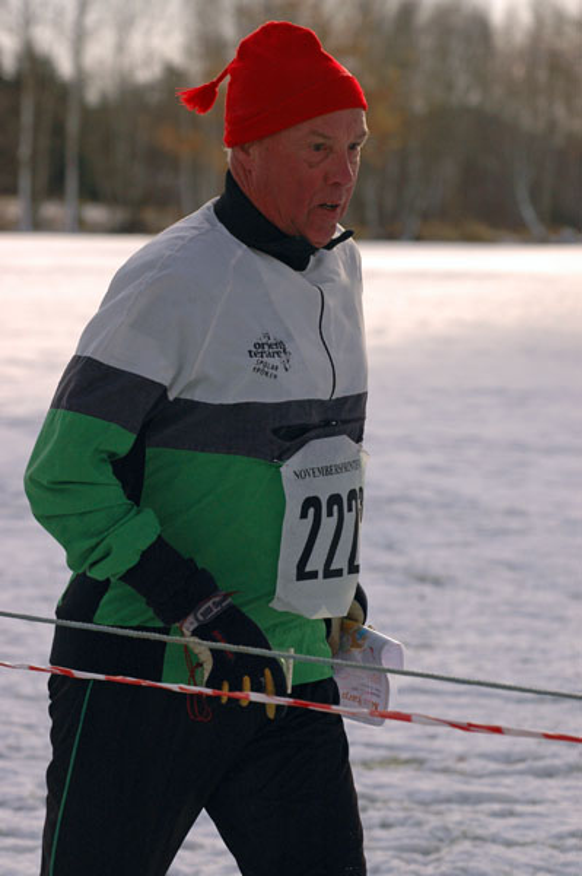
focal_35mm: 225
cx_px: 291
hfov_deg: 6.1
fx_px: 5465
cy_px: 438
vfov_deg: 9.2
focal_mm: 150
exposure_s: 1/800
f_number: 7.1
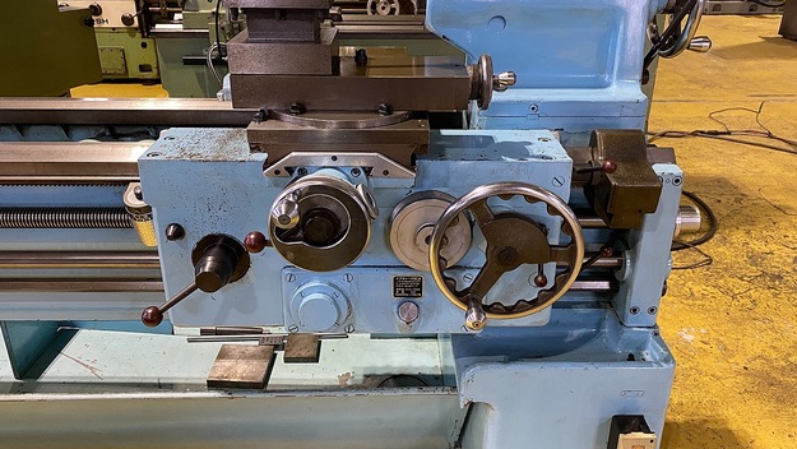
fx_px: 613
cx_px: 393
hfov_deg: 66.0
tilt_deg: -21.3
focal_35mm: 29
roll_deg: -0.1
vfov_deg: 40.1
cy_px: 185
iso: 250
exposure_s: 1/57
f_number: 1.8
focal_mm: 4.25
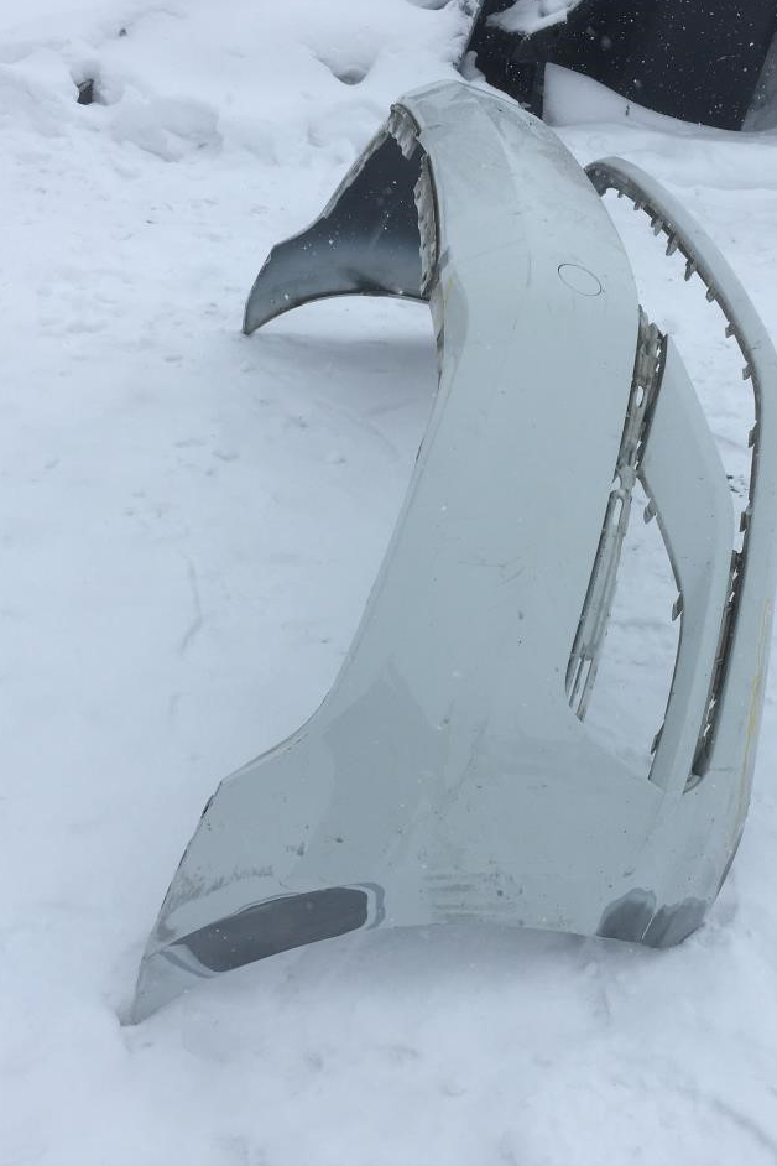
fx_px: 1327
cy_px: 577
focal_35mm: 41
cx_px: 517
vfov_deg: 47.4
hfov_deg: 32.4
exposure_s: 1/2024
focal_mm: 4.15
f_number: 2.2
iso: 25
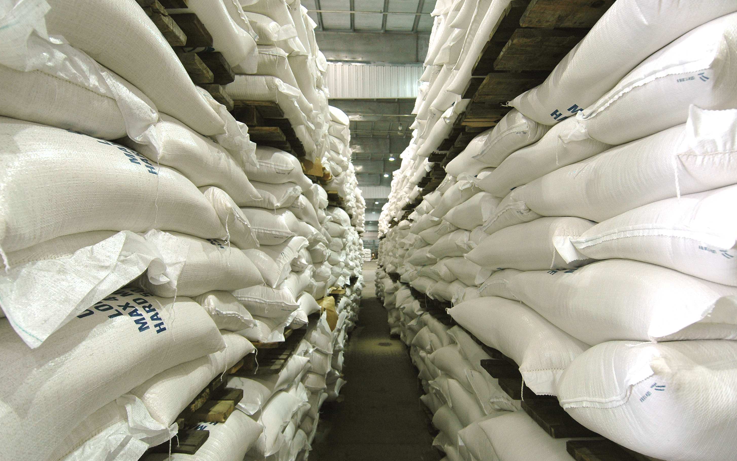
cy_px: 217
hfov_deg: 88.0
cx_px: 361
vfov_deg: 62.2
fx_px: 382
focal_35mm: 19
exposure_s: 1/15
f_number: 4
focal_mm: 12
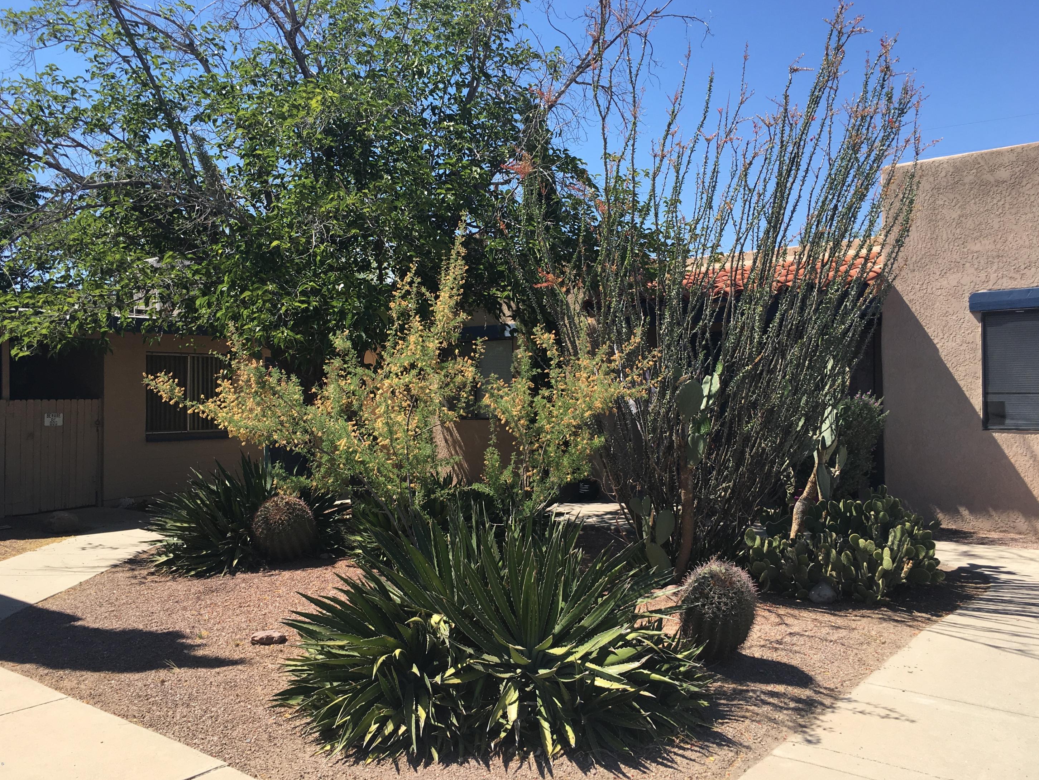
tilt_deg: +1.4
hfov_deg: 60.0
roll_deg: +1.7
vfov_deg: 46.8
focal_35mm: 30
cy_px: 386
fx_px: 900
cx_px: 508
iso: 25
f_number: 2.2
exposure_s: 1/938
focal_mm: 4.15
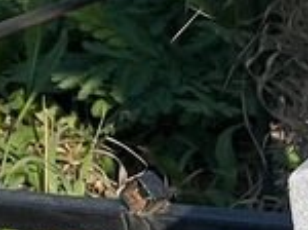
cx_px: 741
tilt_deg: -27.4
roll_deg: +2.0
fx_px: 3651
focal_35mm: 411
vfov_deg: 3.6
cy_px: 478
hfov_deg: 4.7
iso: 32
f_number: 2.8
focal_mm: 9
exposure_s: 1/1468
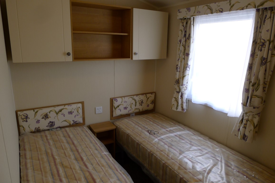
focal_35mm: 24
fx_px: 183
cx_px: 138
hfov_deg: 73.8
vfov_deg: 53.0
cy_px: 92
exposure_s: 1/100
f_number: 2
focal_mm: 5.1
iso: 80
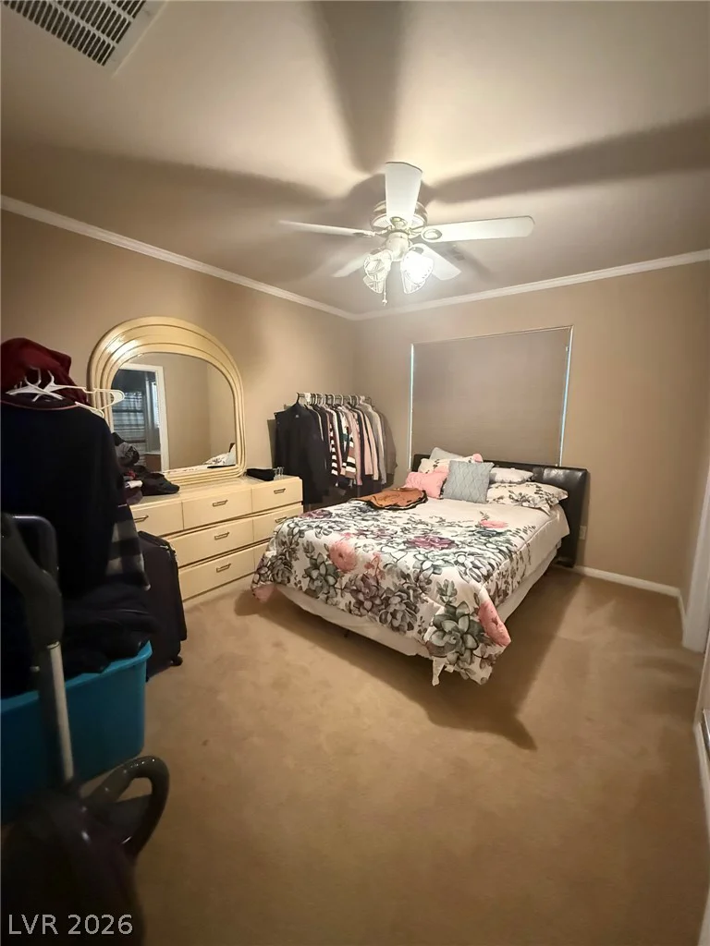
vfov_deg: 102.1
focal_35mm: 14
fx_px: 383
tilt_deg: -8.4
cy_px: 473
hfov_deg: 85.7
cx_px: 355
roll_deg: -0.1
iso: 1600
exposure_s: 1/40
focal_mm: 2.22
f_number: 2.2
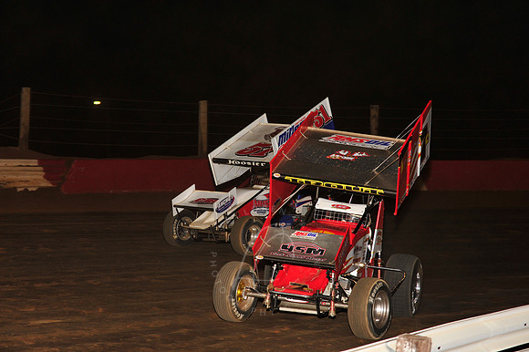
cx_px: 264
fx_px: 1469
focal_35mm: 100
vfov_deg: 13.7
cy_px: 176
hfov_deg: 20.4
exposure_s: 1/250
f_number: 6.3
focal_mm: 100
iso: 640
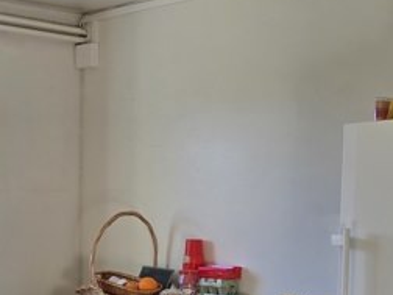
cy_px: 295
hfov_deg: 26.2
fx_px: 829
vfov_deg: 19.6
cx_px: 75
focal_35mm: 73
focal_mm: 6.3
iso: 40
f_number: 1.7
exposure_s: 1/180
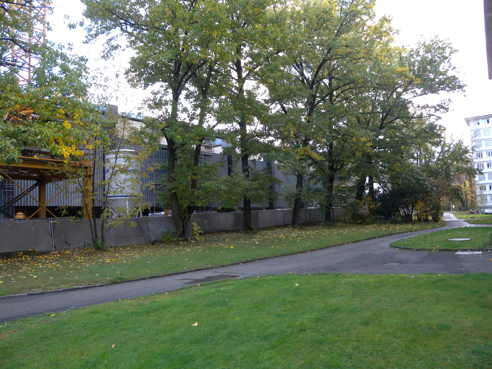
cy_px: 184
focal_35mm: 28
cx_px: 246
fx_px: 398
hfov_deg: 63.4
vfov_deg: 49.7
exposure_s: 1/60
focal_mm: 6
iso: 64
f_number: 3.2
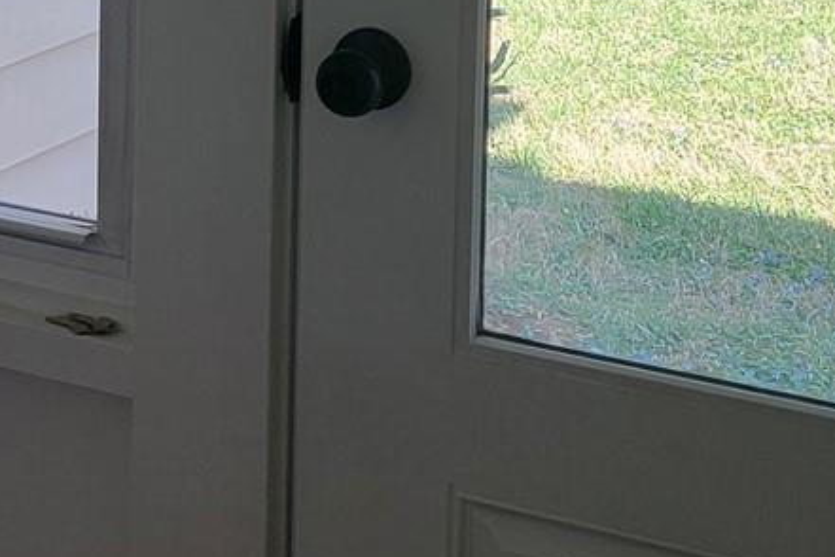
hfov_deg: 17.0
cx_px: -106
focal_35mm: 116
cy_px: -328
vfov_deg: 11.3
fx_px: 2690
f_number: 1.8
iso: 32
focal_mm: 6.7
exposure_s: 1/120
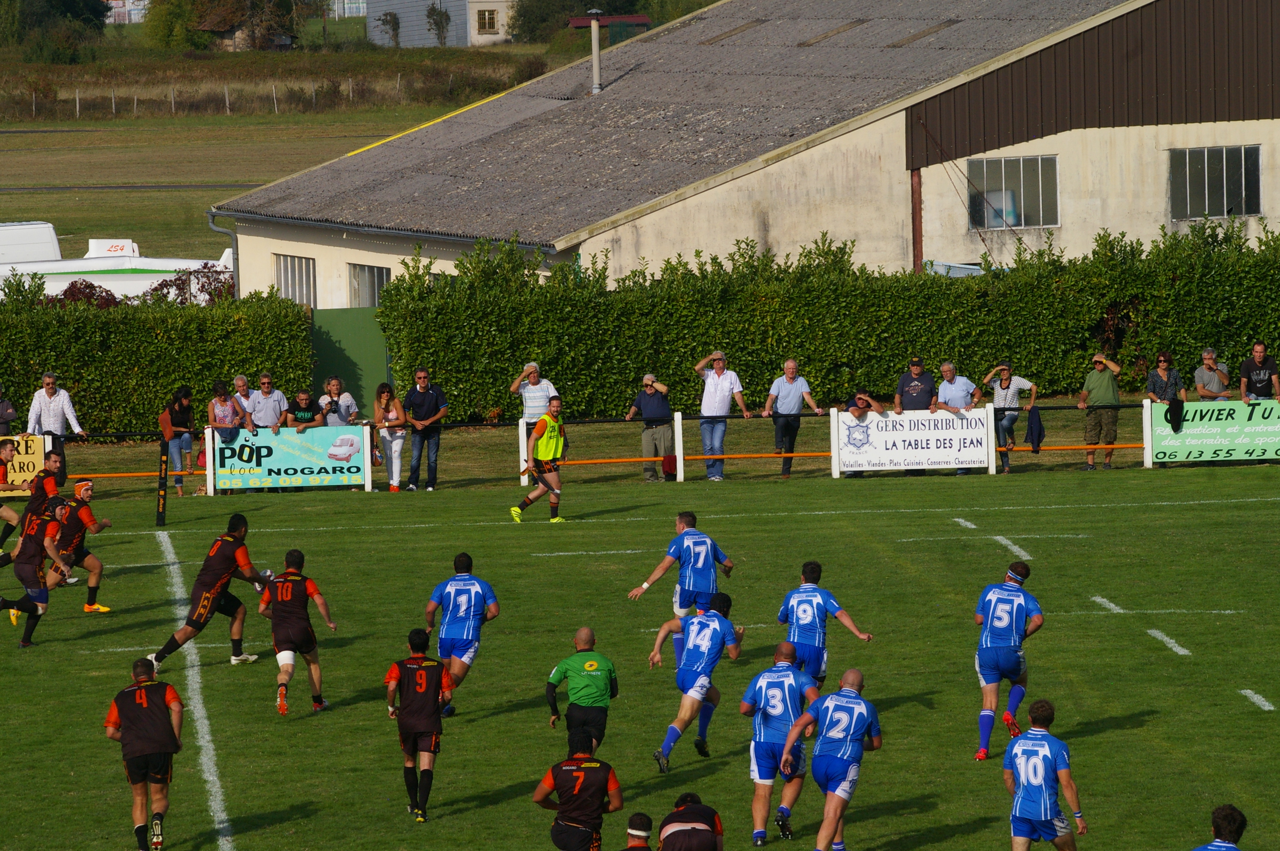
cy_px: 426
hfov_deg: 10.3
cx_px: 640
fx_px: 7087
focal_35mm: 200
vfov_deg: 6.9
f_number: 11
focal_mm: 133
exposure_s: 1/500
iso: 400
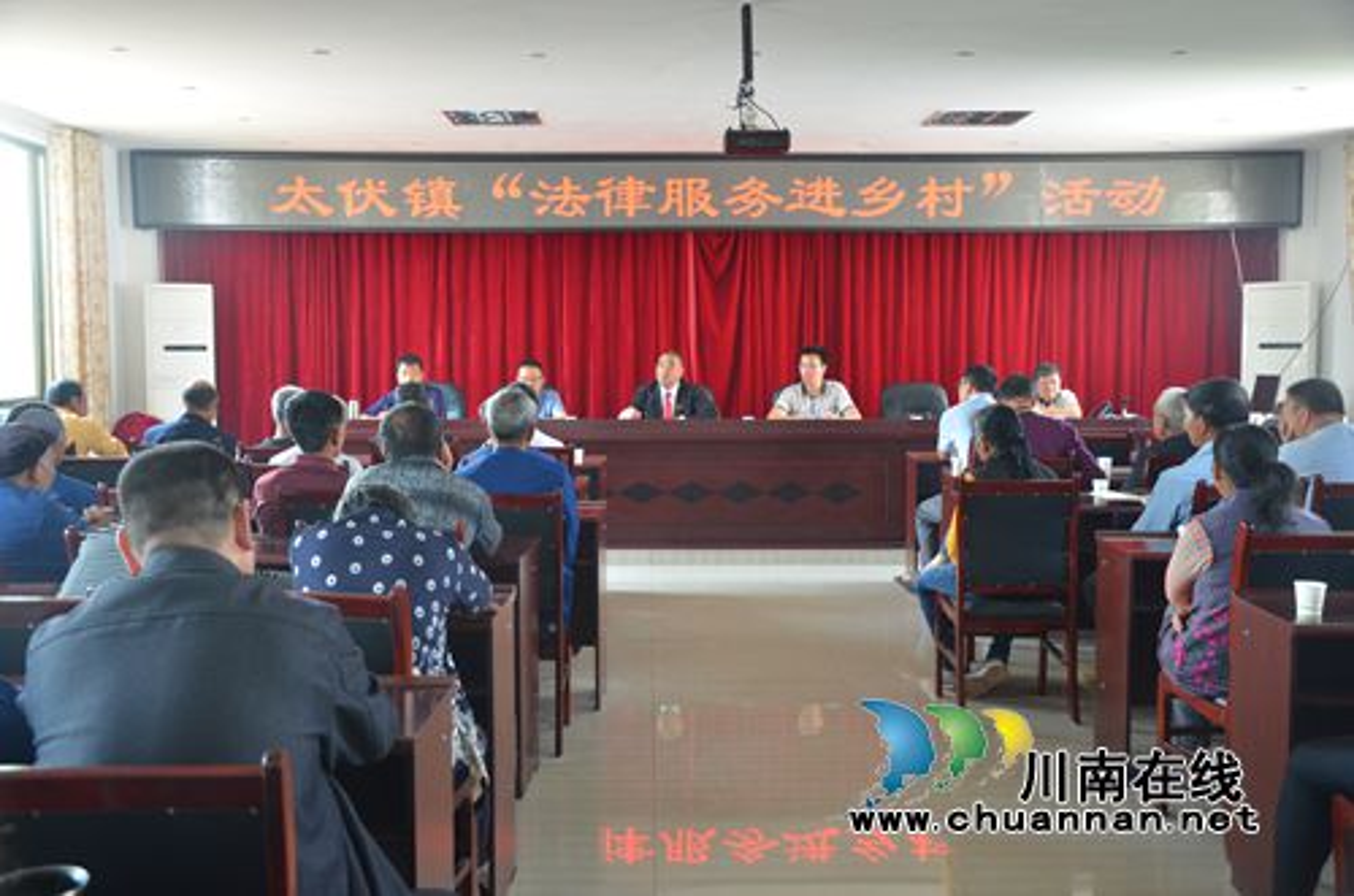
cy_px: 448
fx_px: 1407
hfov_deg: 51.4
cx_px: 677
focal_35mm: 38
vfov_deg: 35.3
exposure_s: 1/60
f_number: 4
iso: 720
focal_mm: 25
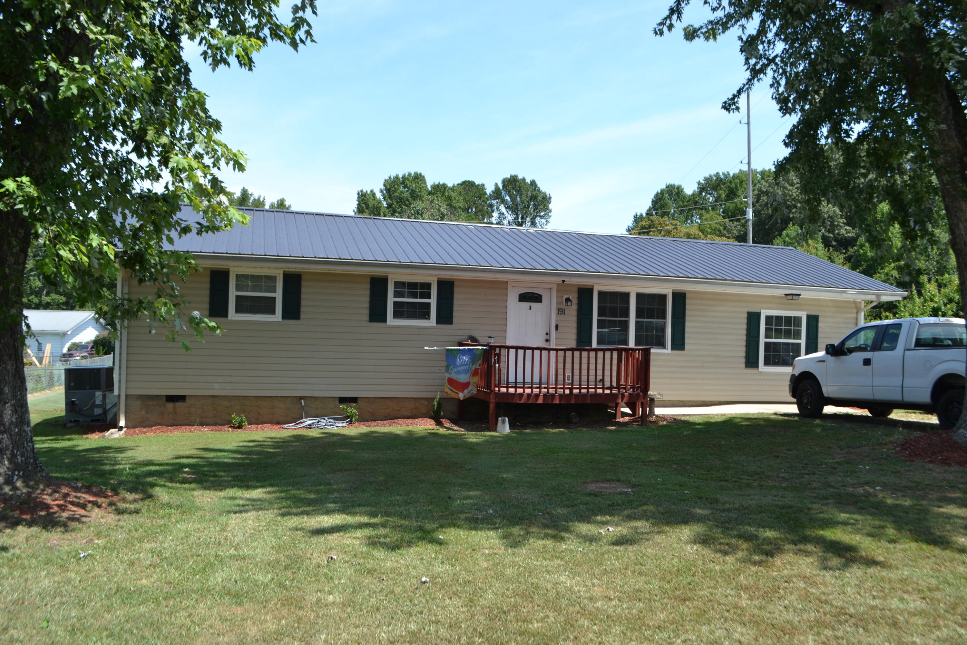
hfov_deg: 61.9
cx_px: 484
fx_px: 806
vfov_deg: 43.6
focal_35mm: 30
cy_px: 322
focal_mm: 20
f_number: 7.1
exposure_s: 1/200
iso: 100
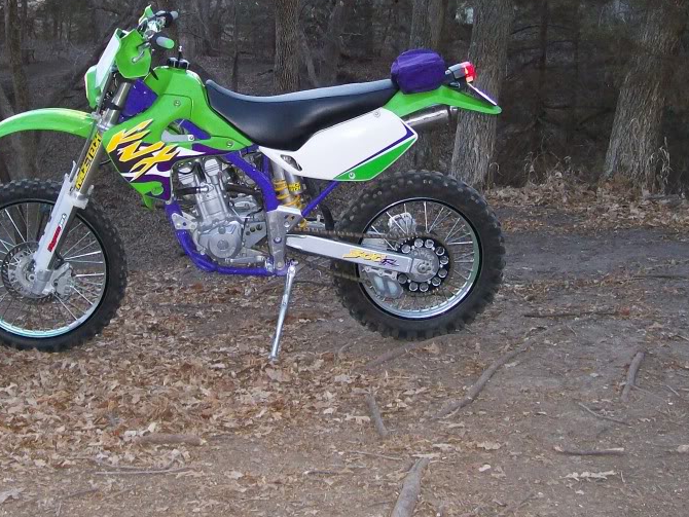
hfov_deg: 34.6
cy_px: 155
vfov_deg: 26.4
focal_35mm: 55
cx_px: 234
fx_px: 1095
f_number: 2.7
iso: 140
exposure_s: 1/64
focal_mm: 6
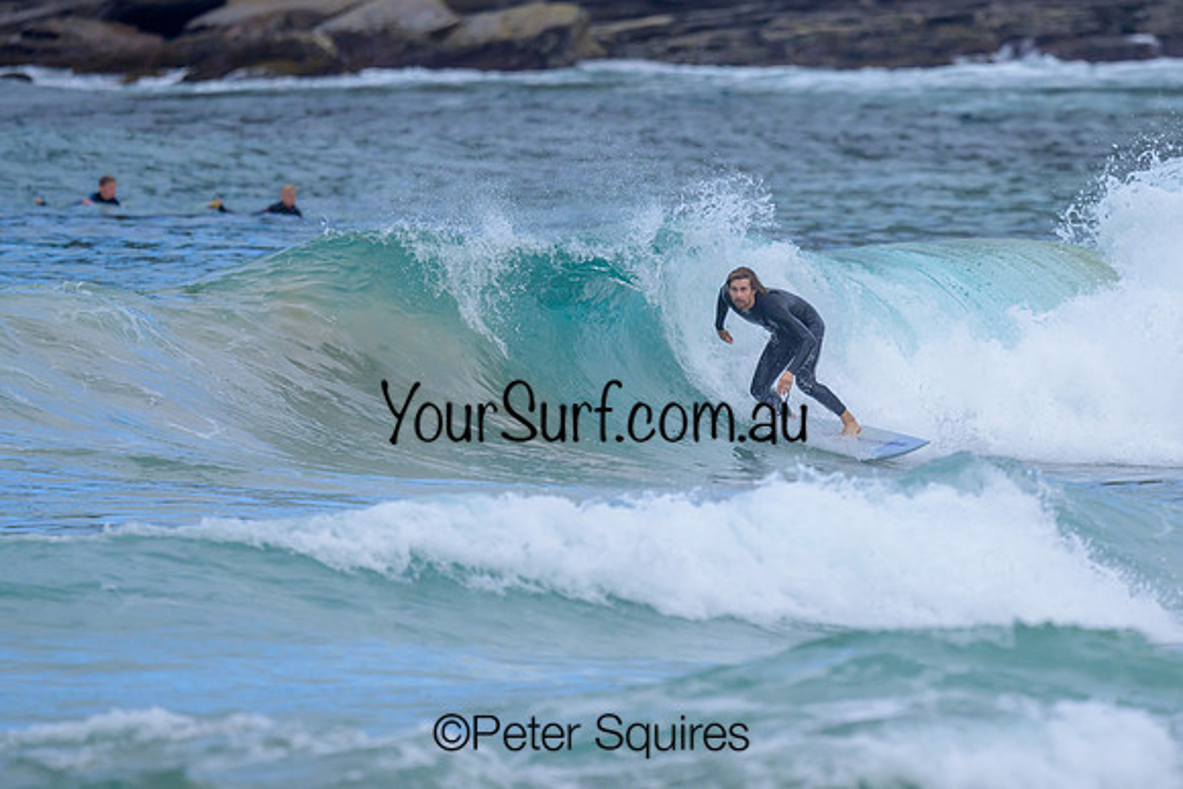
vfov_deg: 1.3
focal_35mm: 1099
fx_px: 36127
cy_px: 352
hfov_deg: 1.9
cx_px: 813
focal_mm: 800
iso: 560
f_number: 6.3
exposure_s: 1/2000
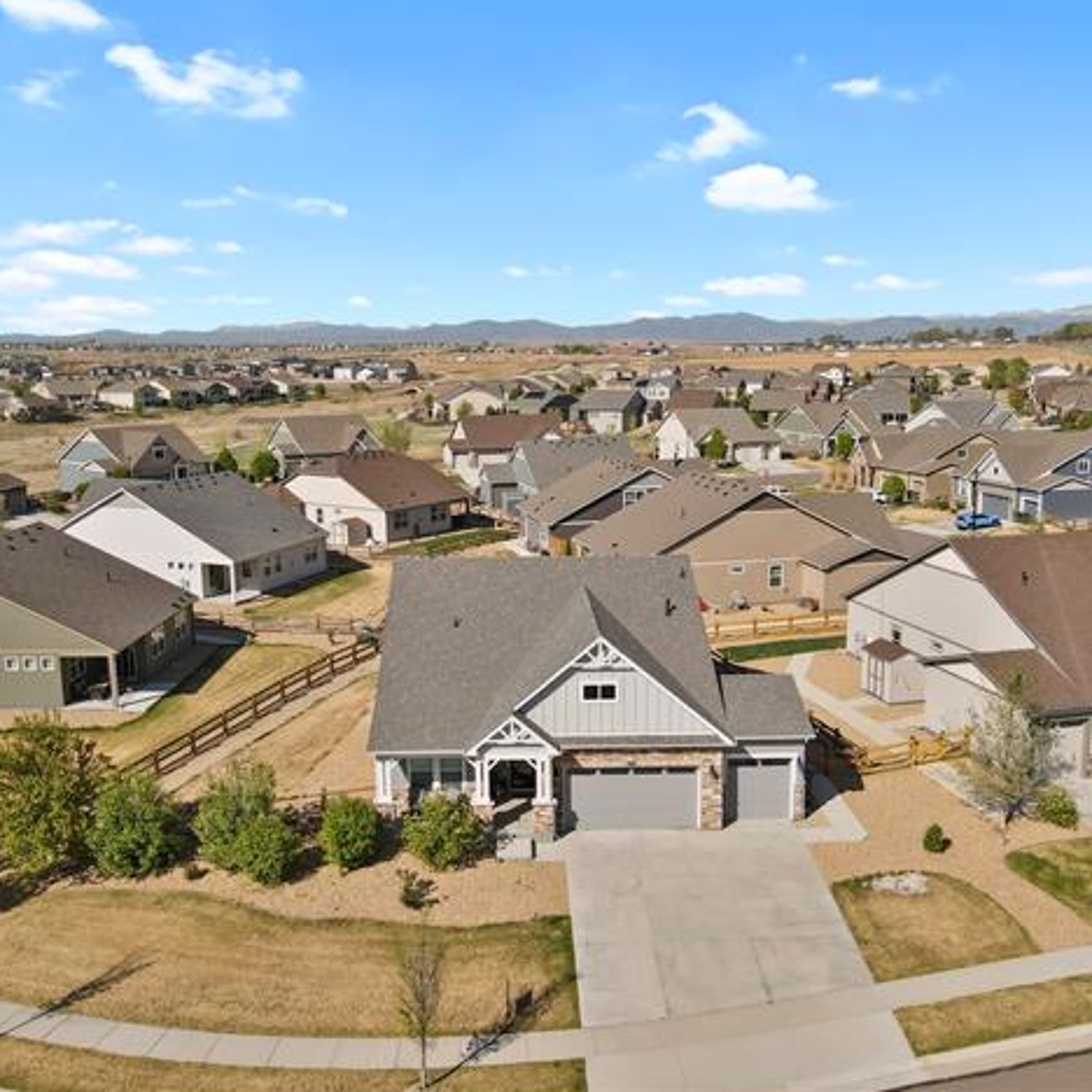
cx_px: 533
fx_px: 1035
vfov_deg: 55.6
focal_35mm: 29
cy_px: 534
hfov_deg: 55.6
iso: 100
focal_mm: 4.5
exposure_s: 1/640
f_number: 2.8
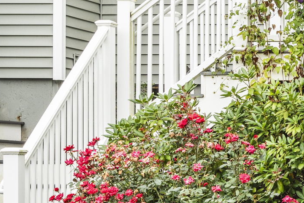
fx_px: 1275
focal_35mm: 151
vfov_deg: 9.1
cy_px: 177
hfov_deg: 12.0
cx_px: 623
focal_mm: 35
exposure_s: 1/13
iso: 200
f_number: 9
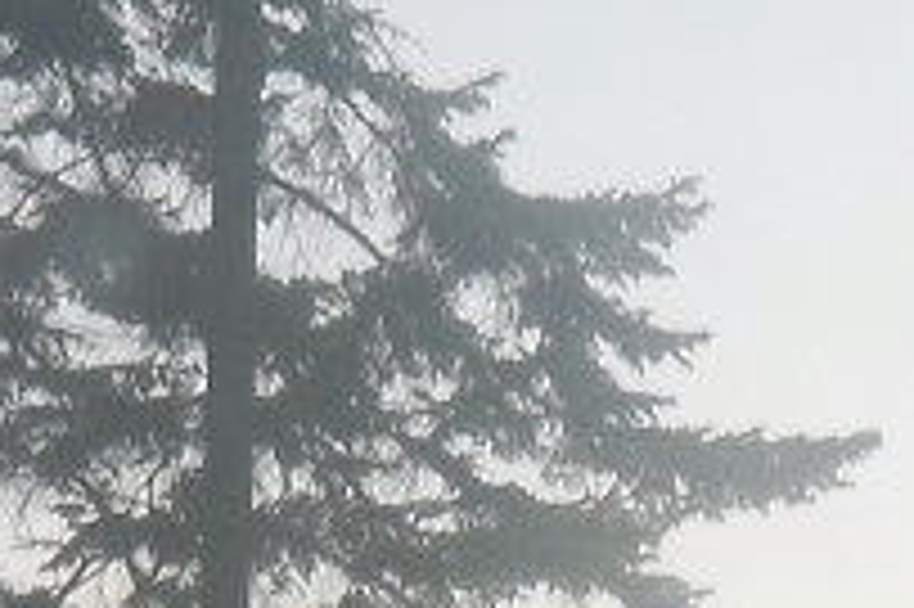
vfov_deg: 3.4
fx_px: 10249
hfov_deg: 5.1
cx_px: 36
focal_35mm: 404
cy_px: 1211
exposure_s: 1/100
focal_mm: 12.71
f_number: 4.4
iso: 80
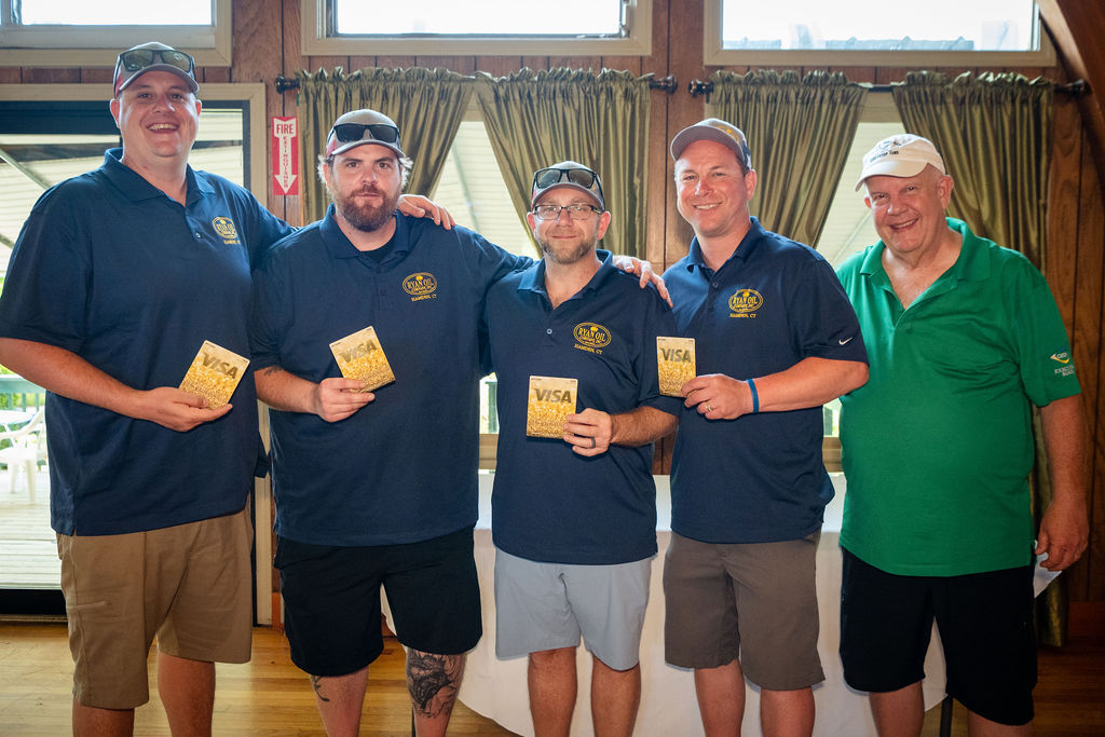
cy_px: 361
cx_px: 539
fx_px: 1074
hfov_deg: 54.4
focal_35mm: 35
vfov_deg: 37.9
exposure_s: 1/250
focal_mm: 34
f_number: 5.6
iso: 3200
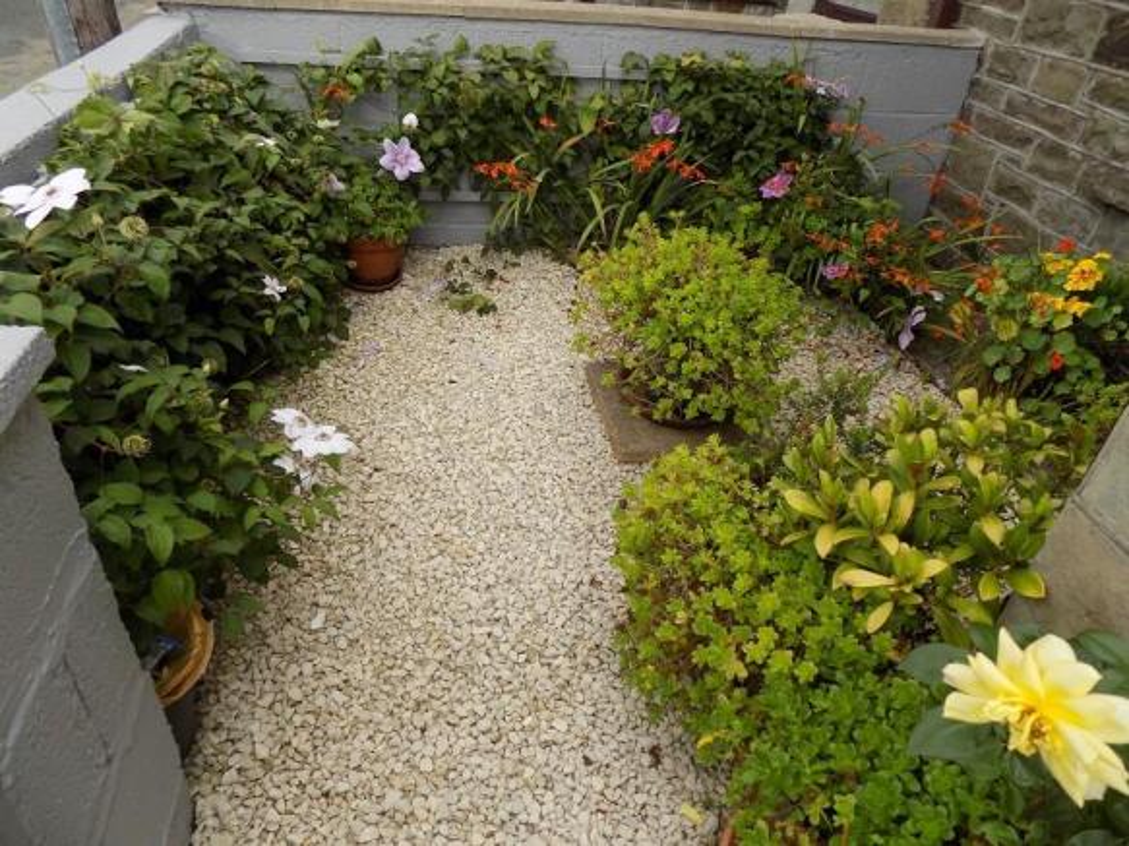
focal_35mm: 23
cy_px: 423
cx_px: 564
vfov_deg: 58.9
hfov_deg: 73.9
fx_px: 750
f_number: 3.1
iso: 80
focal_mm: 4
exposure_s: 1/320
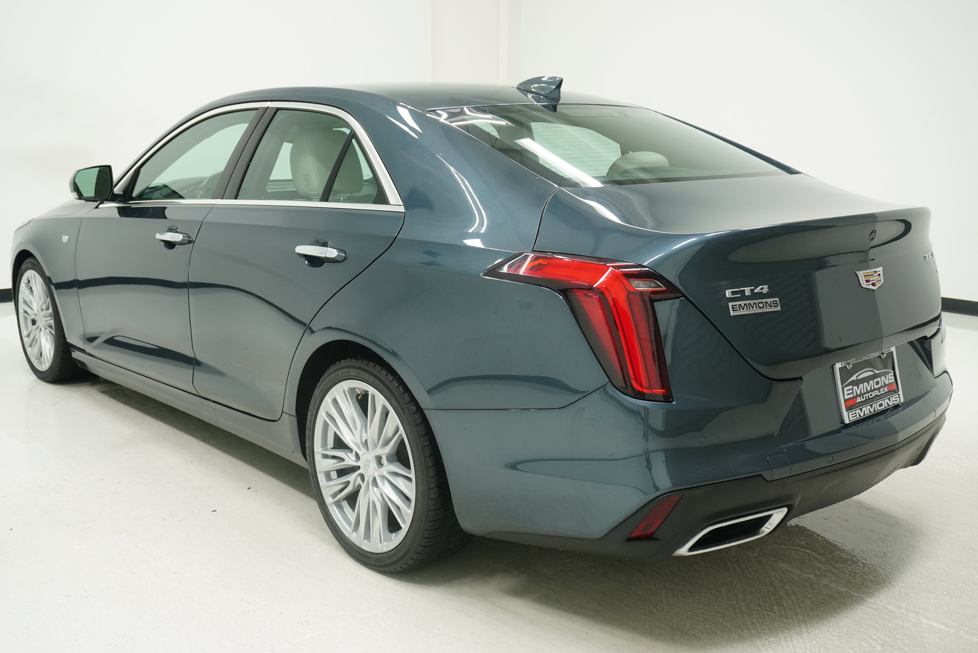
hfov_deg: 53.1
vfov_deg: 36.9
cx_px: 489
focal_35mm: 36
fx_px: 978
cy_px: 326
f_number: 5.6
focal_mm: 24
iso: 1000
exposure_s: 1/200
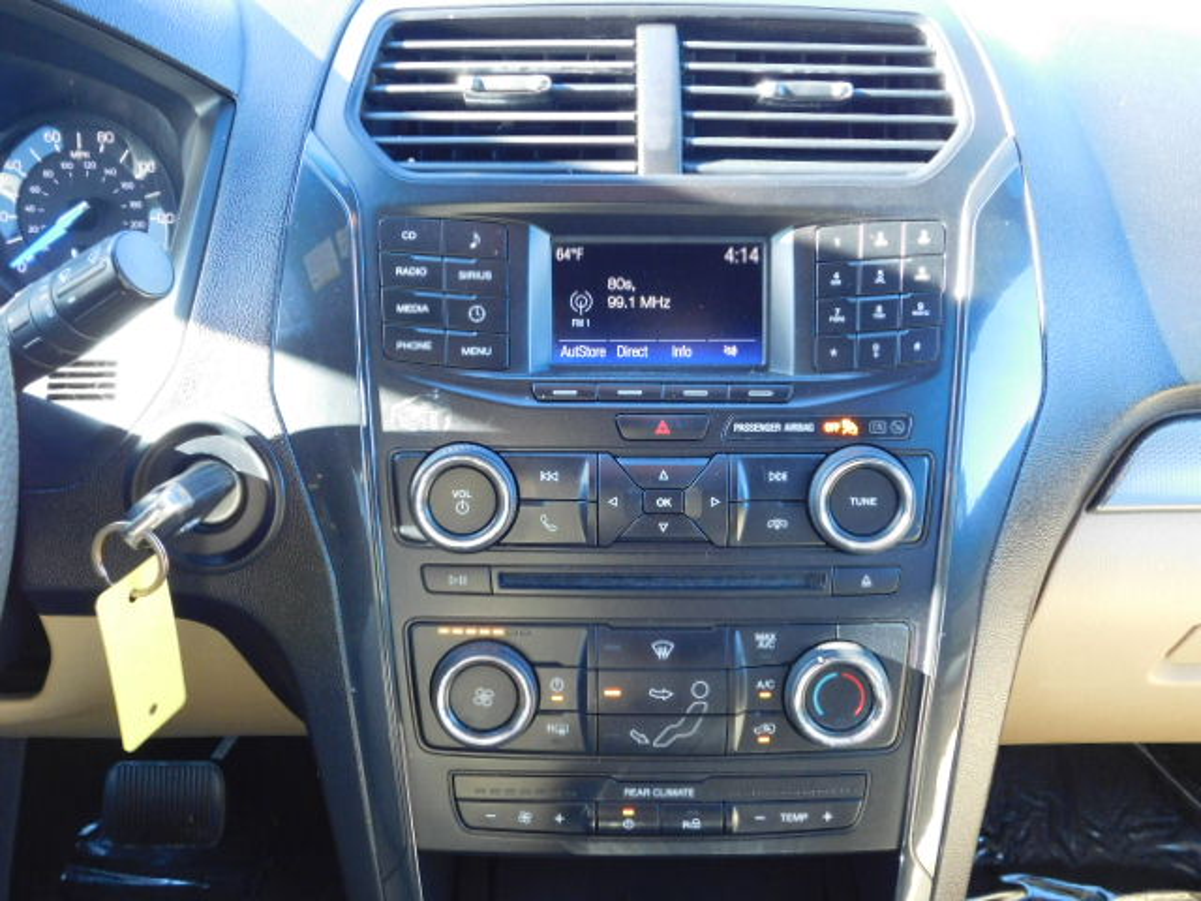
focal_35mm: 36
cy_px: 450
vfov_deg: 39.7
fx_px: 1249
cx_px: 600
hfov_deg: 51.4
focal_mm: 6.3
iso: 280
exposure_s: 1/30
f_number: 3.5
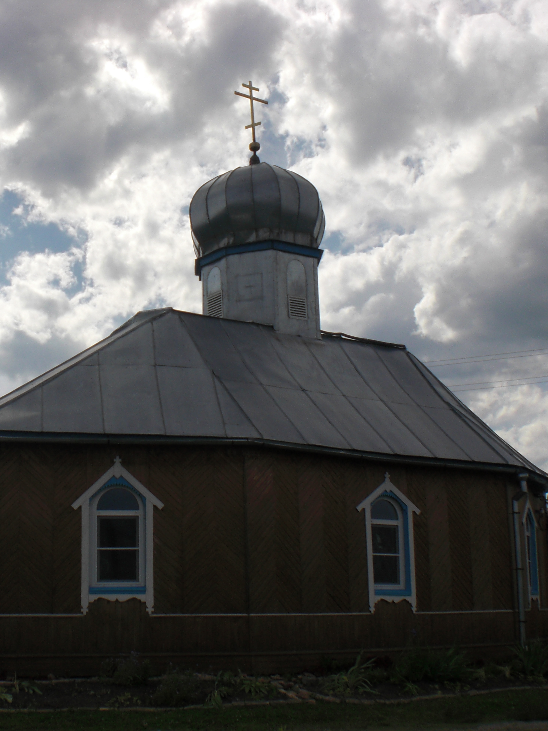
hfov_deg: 28.1
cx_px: 130
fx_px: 1076
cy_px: 365
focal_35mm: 51
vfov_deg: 37.5
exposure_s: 1/1000
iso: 64
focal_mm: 6.3
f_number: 5.6
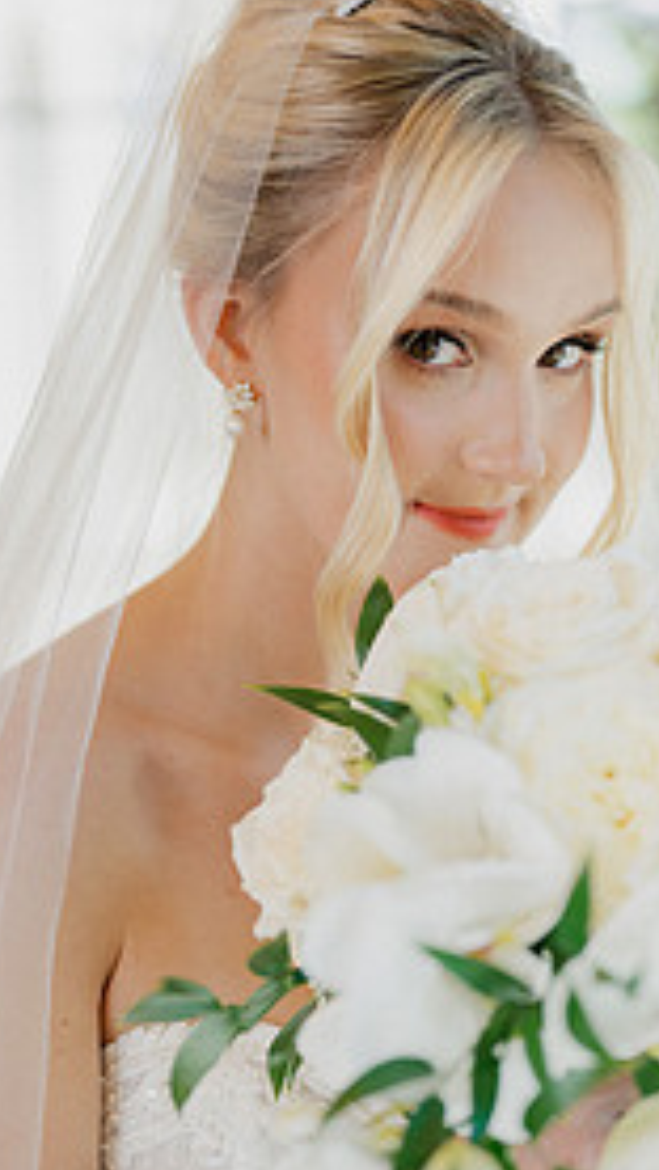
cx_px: 435
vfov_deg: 25.0
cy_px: 710
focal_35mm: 85
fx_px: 2638
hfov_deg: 14.2
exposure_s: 1/125
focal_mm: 50
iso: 64
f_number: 2
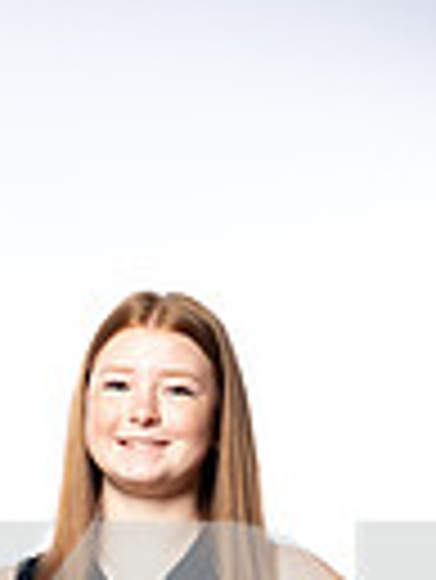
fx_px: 2817
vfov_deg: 11.1
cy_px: 980
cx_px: 0
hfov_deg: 8.8
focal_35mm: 168
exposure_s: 1/250
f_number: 5.6
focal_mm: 50
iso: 640
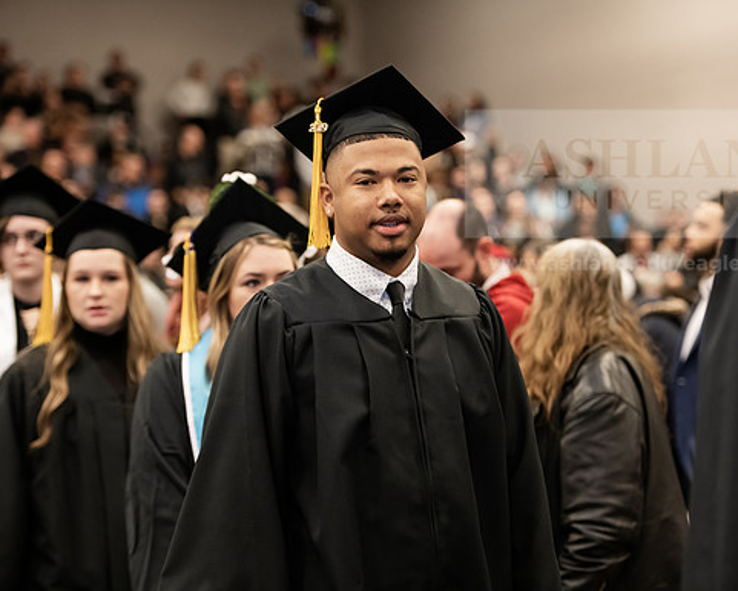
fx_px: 2425
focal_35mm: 111
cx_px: 419
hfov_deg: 17.3
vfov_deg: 13.9
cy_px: 296
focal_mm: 98
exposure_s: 1/200
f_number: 3.2
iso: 2000
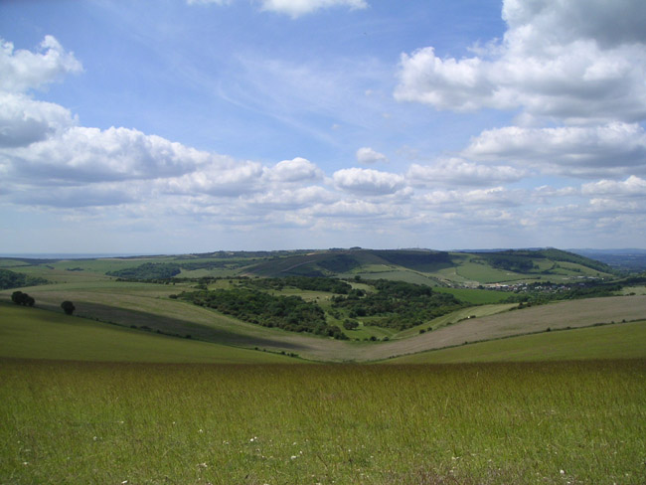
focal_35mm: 38
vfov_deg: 37.7
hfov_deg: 49.0
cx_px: 323
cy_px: 242
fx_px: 709
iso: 50
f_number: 6.7
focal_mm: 6
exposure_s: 1/350
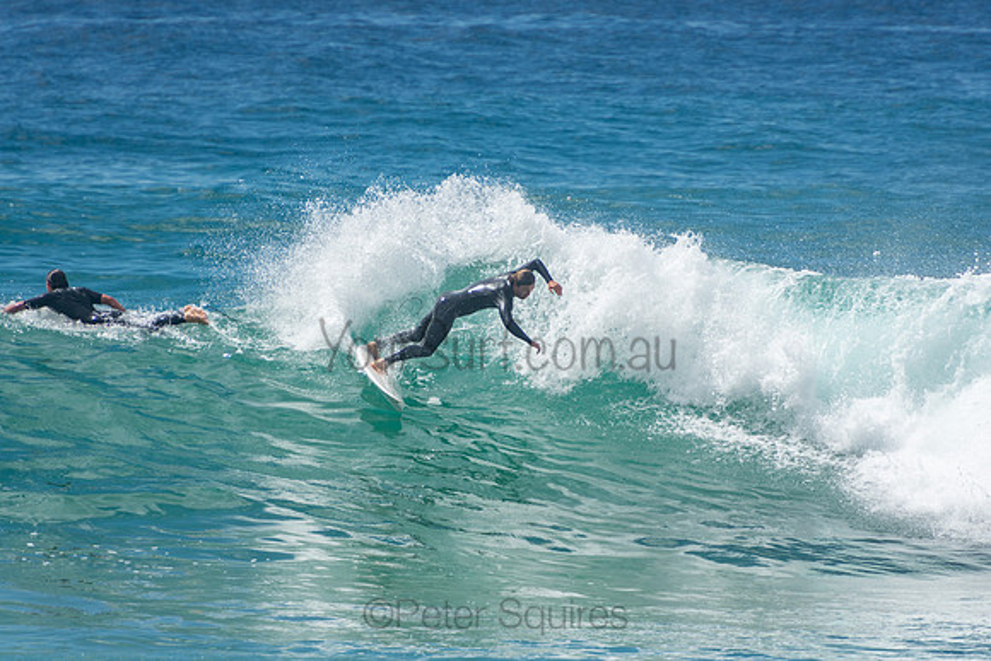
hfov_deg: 3.4
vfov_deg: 2.3
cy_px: 330
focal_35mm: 600
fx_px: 16520
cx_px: 496
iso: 160
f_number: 5.6
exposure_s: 1/1250
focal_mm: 400
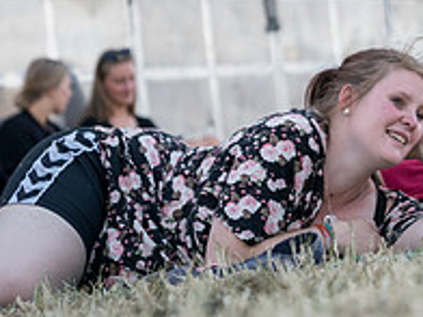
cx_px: 419
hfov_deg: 11.9
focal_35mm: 165
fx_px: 2016
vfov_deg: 8.9
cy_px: -20
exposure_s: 1/1250
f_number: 2.8
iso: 400
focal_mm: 58
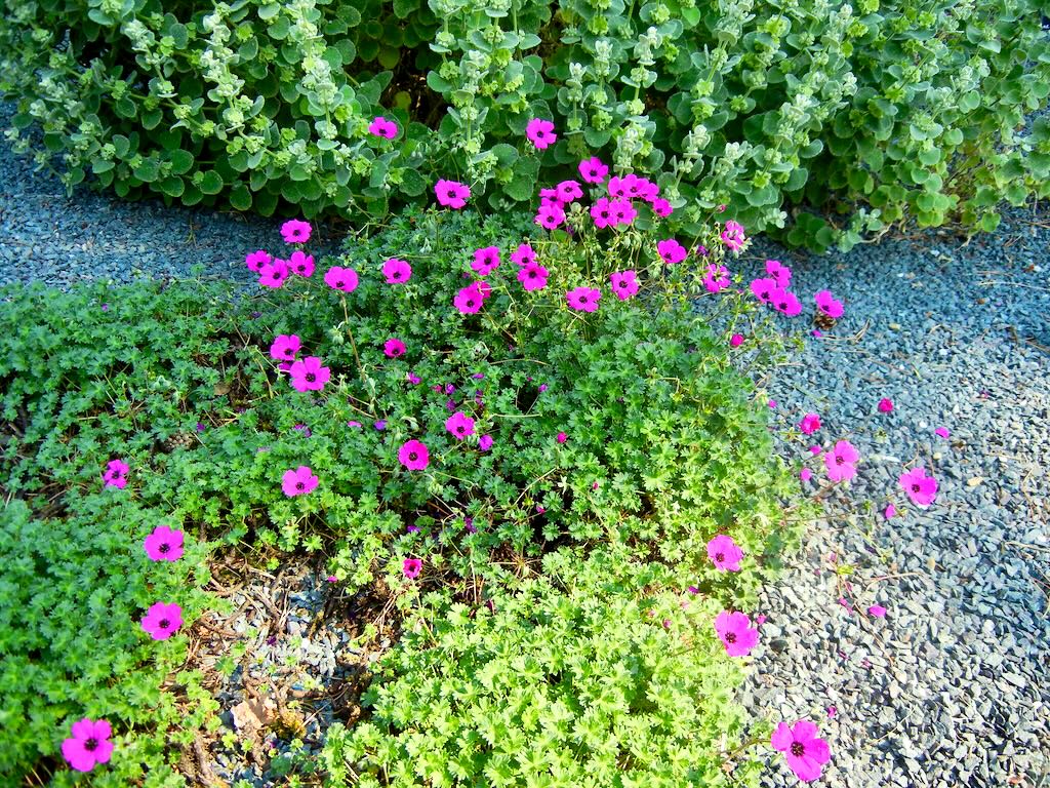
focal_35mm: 30
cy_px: 394
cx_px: 525
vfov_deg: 46.8
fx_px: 910
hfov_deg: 60.0
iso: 160
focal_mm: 5.4
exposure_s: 1/457
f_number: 3.5
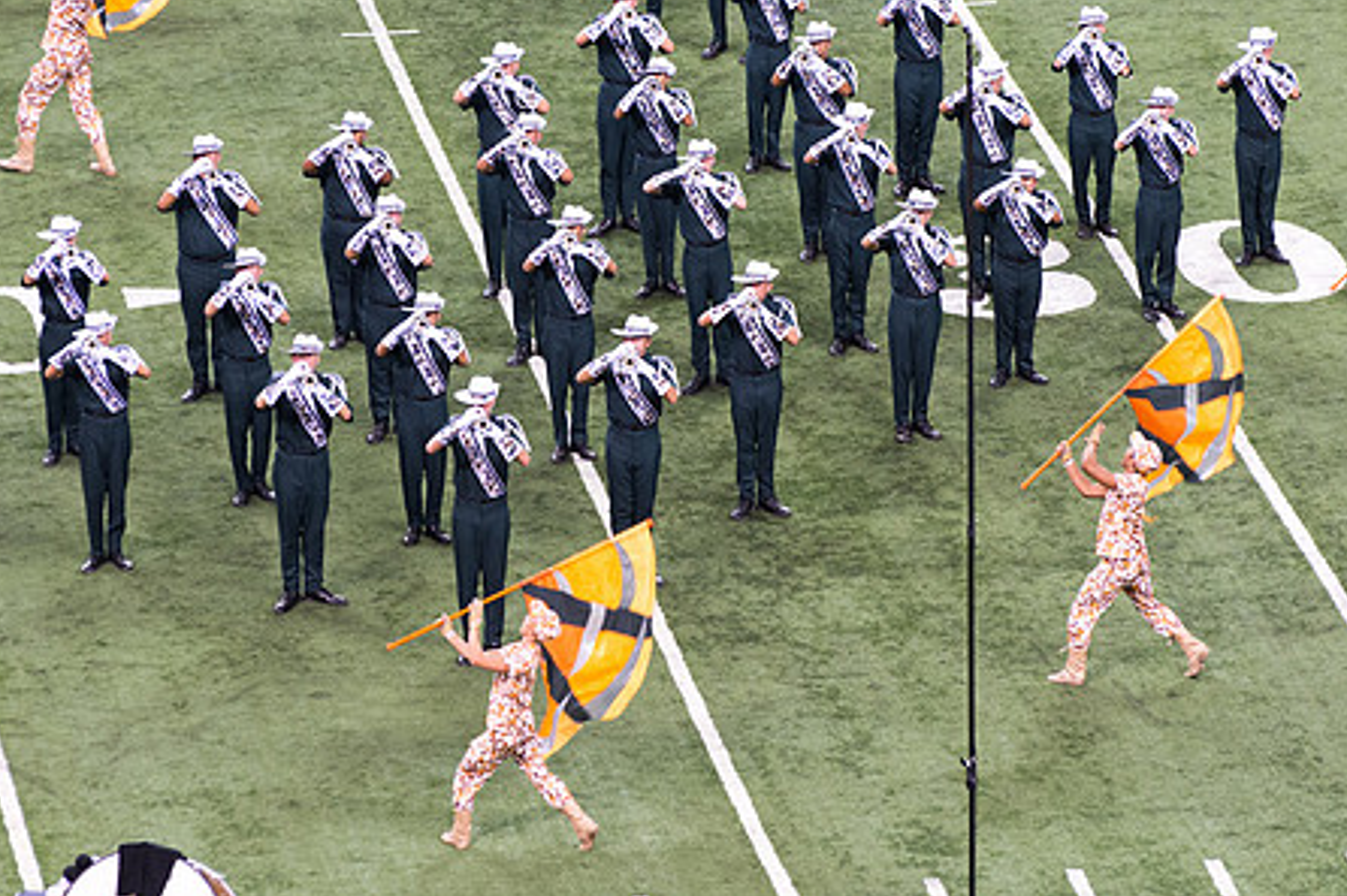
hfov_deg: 7.4
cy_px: 267
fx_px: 10472
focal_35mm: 280
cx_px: 607
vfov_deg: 4.9
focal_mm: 165
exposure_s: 1/320
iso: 1800
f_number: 5
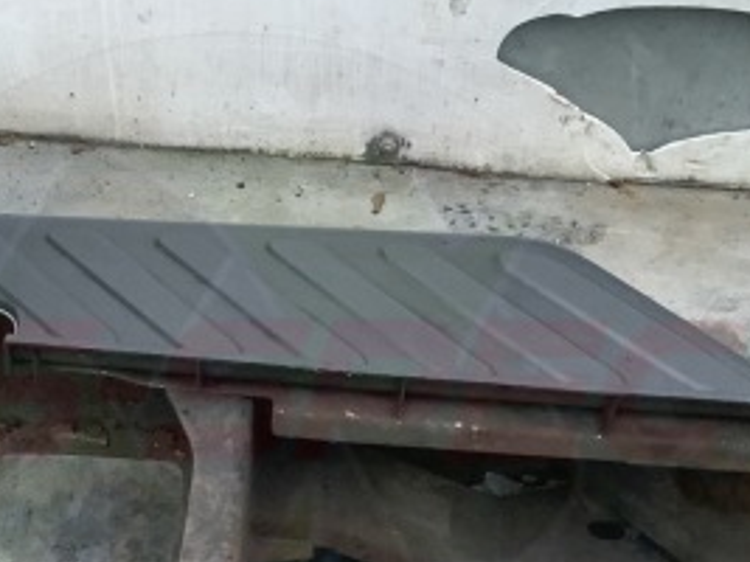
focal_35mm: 58
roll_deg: -4.6
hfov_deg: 32.9
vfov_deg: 24.6
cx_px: 233
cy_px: 482
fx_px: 1256
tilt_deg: -44.3
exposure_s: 1/30
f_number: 2.4
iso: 640
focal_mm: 3.3
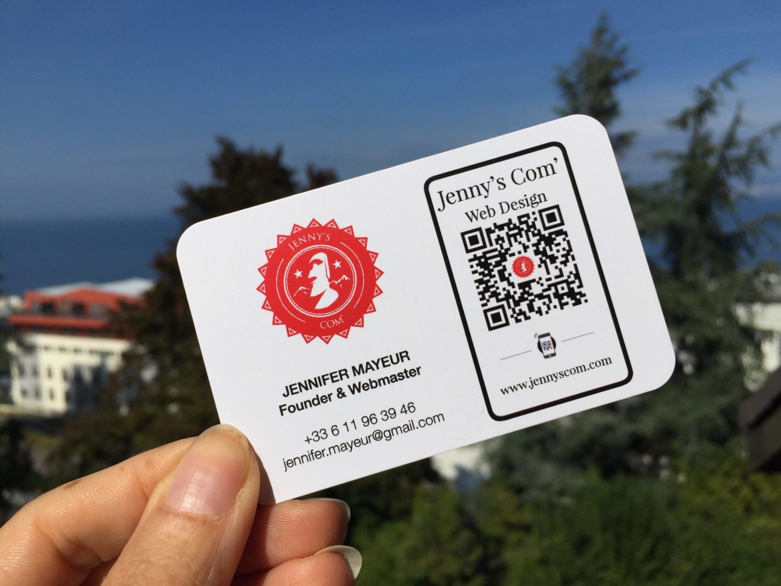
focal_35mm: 29
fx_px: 654
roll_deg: +1.9
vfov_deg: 48.2
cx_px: 390
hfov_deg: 61.7
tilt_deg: -8.0
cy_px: 293
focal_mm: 4.15
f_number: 2.2
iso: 32
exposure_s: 1/6623
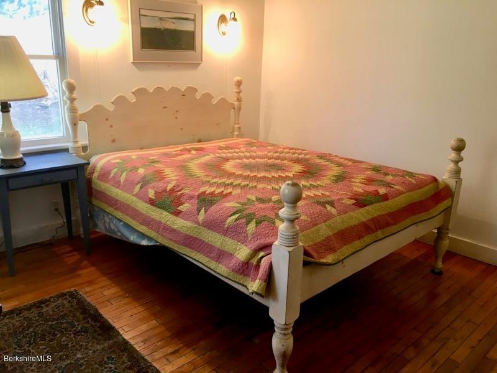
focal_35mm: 29
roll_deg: -1.7
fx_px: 416
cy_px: 186
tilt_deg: -16.9
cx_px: 248
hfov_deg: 61.7
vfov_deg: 48.2
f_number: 2.2
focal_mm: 4.15
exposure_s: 1/30
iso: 64
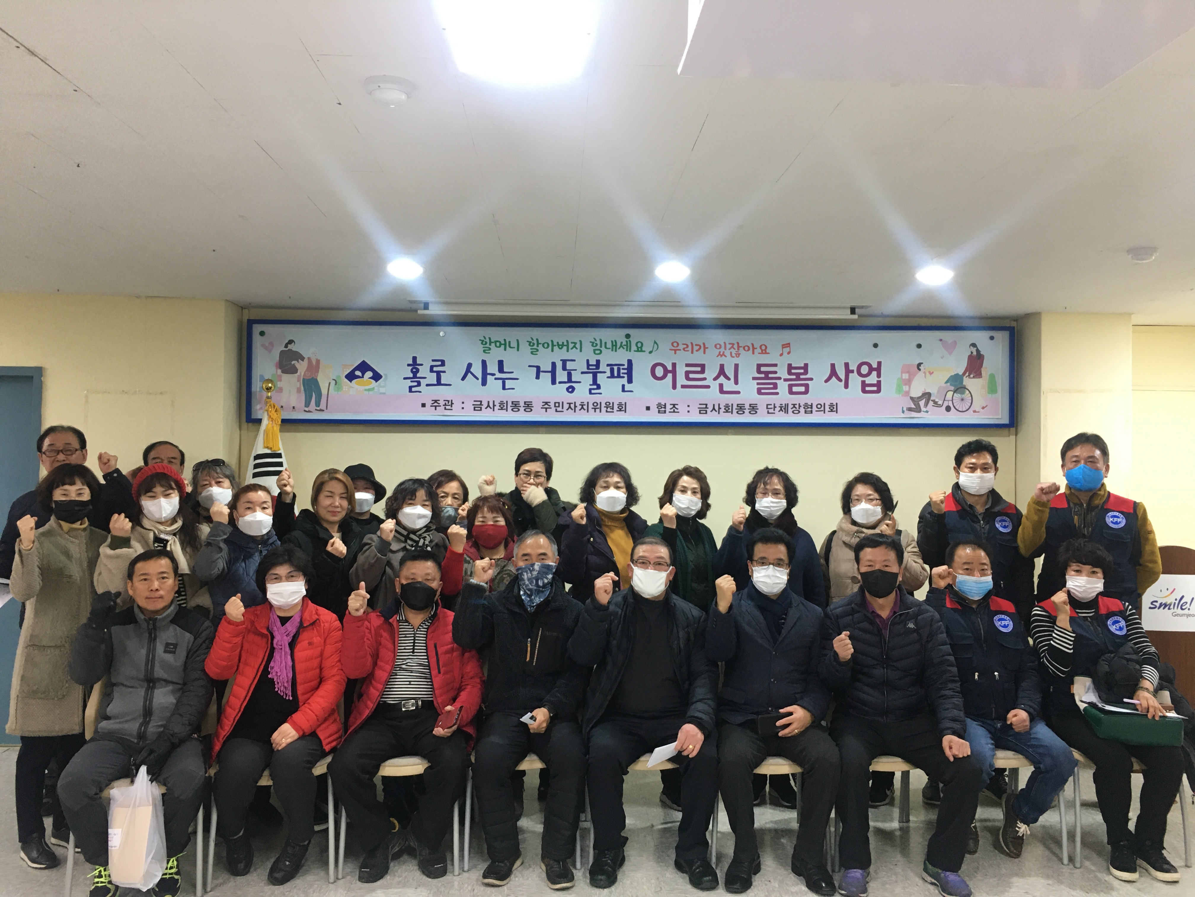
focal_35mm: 29
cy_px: 448
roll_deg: -0.7
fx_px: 1001
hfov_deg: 61.7
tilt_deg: +0.6
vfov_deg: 48.2
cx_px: 598
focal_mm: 4.15
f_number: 2.2
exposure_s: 1/30
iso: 80
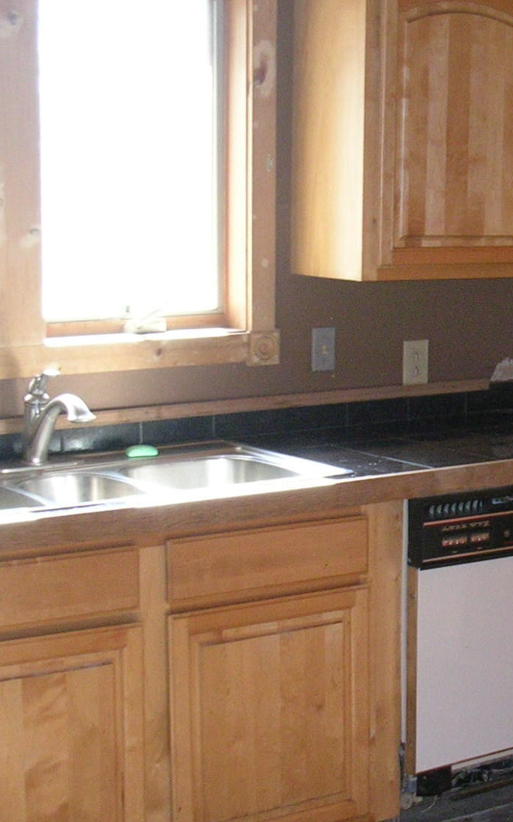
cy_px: 454
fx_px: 1679
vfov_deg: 27.5
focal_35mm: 75
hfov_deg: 17.1
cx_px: 473
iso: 143
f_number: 2.8
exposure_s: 1/26.3
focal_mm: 5.8
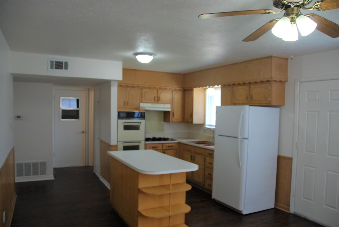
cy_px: 114
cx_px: 170
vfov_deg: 48.0
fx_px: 254
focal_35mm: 27
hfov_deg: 67.3
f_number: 3.5
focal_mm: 18
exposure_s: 1/50
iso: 200
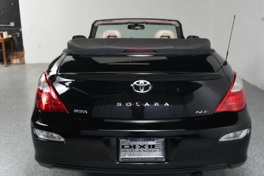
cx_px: 134
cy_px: 87
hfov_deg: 46.4
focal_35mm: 42
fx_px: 308
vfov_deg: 31.9
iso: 100
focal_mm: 27
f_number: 10
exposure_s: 1/160
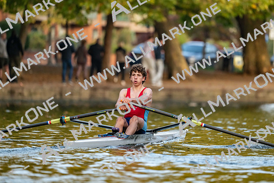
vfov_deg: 3.4
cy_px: 92
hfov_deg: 5.2
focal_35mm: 400
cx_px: 137
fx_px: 3045
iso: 3200
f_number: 4.5
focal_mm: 400
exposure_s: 1/2500
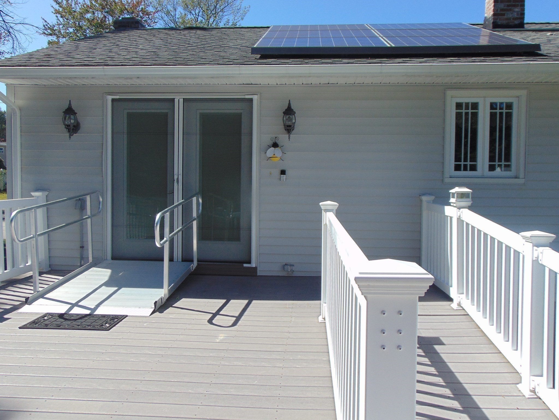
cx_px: 280
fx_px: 484
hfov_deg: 60.0
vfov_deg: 46.8
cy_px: 210
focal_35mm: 30
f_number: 8
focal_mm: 5.4
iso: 80
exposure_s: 1/200
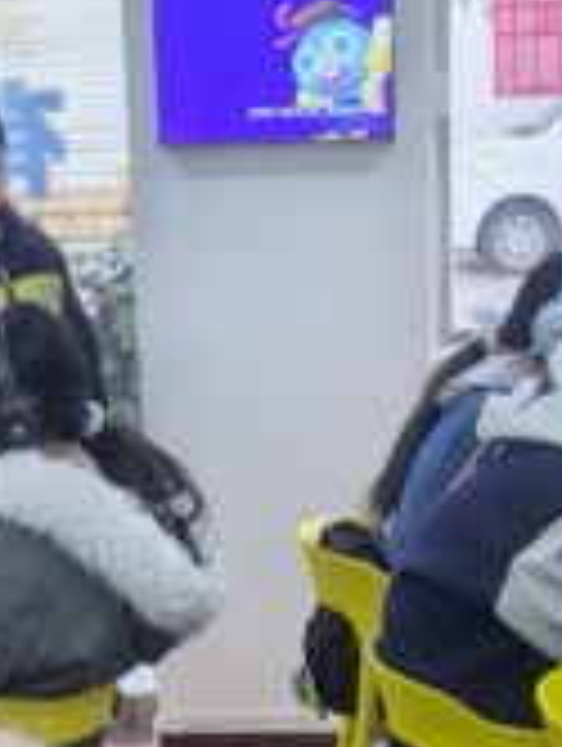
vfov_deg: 19.1
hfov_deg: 14.7
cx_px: 270
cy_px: 684
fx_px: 2181
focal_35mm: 101
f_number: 2.2
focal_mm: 1.95
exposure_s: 1/100
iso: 80
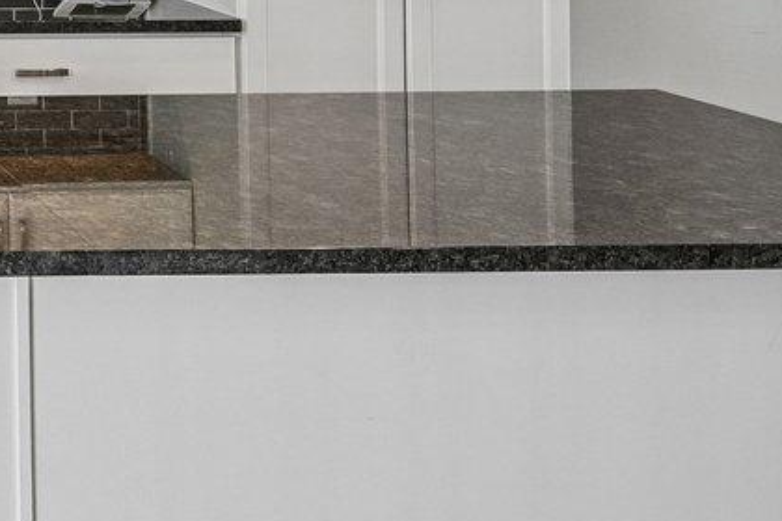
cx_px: -426
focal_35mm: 78
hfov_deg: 21.4
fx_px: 1694
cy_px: -206
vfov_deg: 16.3
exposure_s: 1/100
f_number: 8
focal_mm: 16
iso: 800
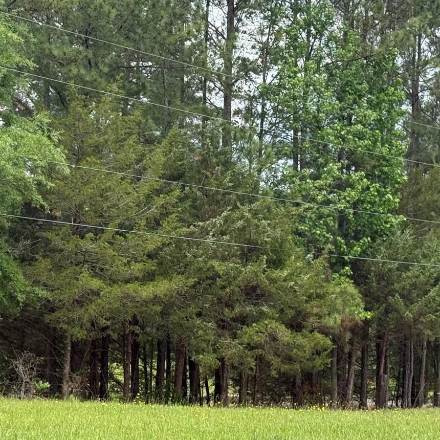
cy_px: 250
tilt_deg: +1.1
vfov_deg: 17.2
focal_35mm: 101
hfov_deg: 17.2
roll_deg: -1.8
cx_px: 188
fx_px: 1452
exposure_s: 1/2146
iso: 100
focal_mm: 6.76
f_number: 1.78
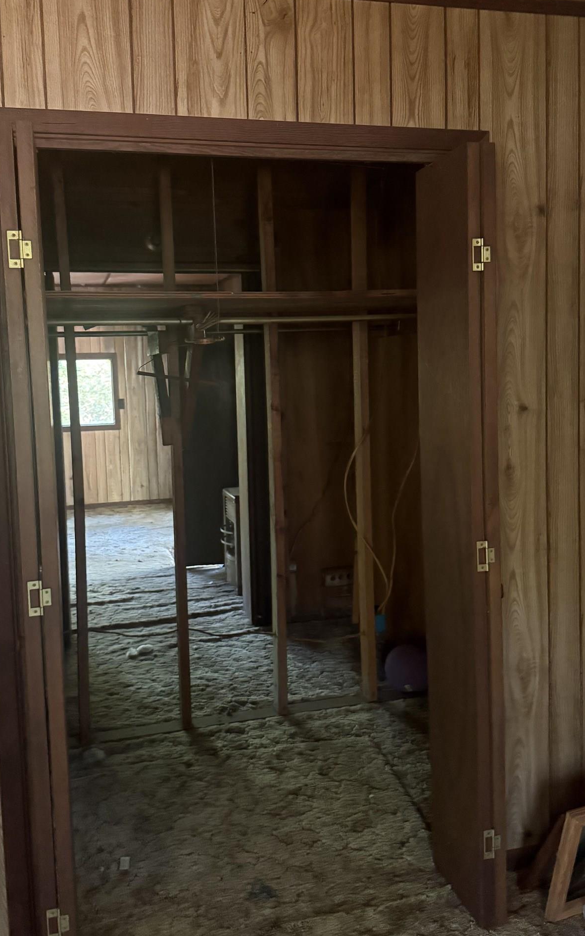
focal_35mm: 31
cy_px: 430
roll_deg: +2.2
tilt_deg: -5.2
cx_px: 279
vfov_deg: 61.1
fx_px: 791
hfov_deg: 40.6
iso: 1250
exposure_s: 1/30
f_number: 1.78
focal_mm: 6.76
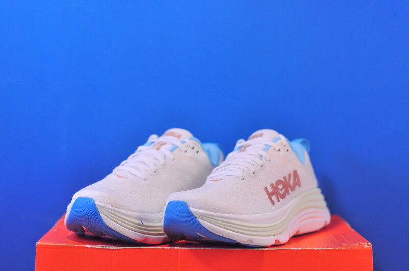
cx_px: 204
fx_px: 851
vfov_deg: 18.1
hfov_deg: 27.0
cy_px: 136
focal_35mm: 75
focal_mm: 50
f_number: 2.5
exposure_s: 1/320
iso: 250
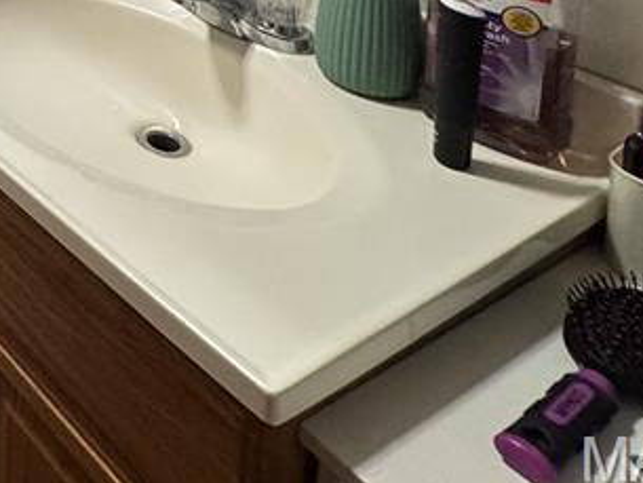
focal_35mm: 47
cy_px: -306
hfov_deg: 28.6
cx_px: -287
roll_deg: +1.9
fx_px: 873
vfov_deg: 22.8
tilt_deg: -7.1
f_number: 2.2
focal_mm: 2.22
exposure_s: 1/60
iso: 200
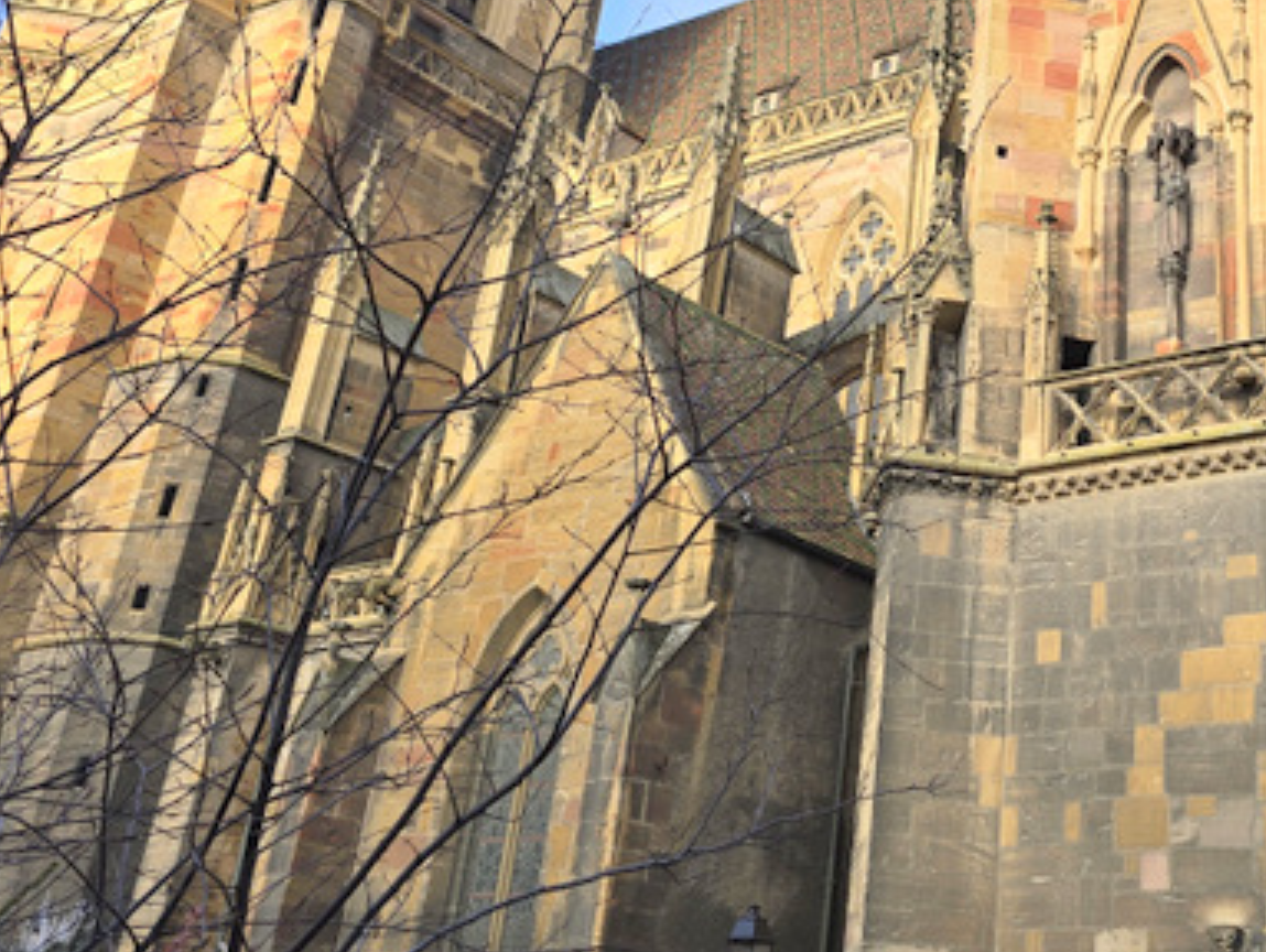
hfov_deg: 37.9
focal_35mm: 48
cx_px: 1045
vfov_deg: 29.1
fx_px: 1757
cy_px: 93
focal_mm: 6.3
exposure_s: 1/338
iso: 12
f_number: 1.7
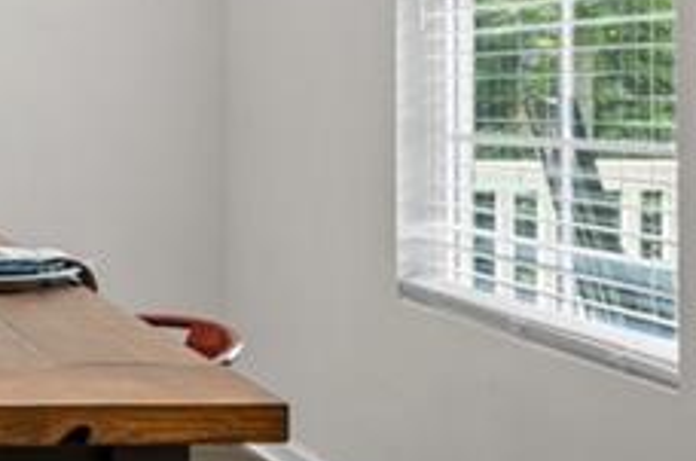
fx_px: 1215
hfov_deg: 26.2
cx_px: -256
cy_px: 69
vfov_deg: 21.1
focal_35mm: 63
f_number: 7.1
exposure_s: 1/2.5
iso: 200
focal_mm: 14
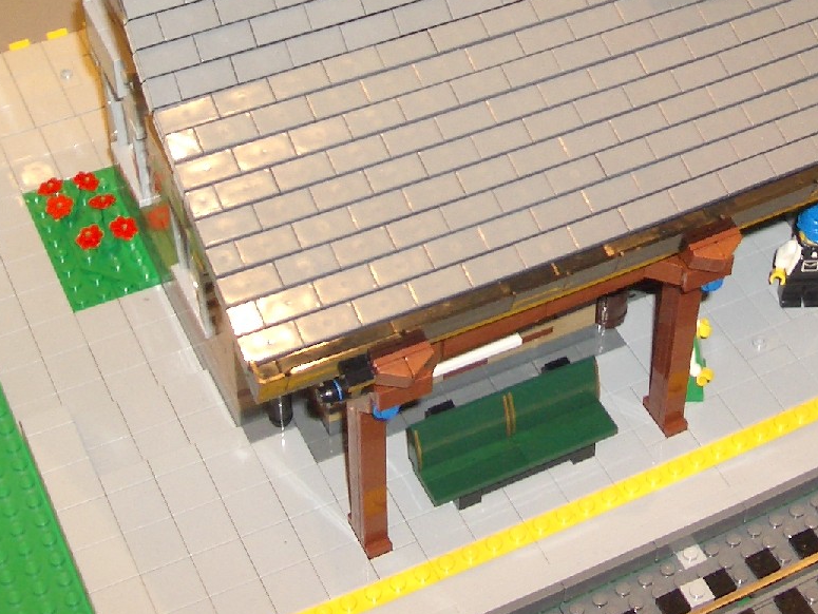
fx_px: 1844
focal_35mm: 78
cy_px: -57
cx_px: 567
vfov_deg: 18.2
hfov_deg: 24.8
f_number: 2.6
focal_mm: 5.8
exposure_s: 1/60
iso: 100
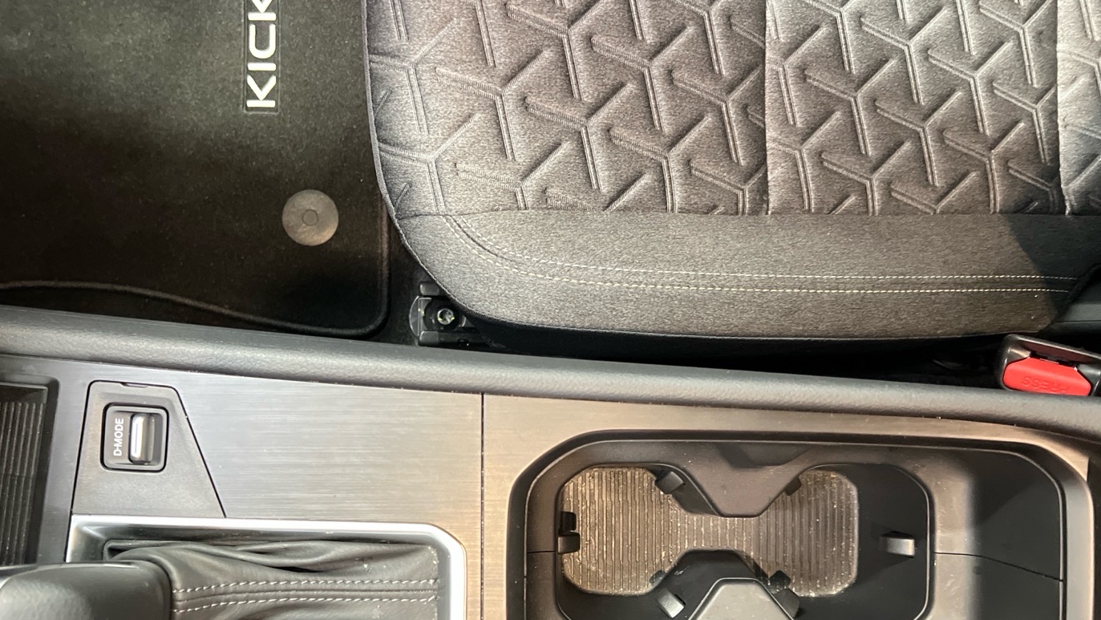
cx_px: 498
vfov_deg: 35.3
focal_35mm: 33
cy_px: 415
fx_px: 964
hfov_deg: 59.4
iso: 1000
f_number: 1.5
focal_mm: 5.7
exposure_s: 1/20
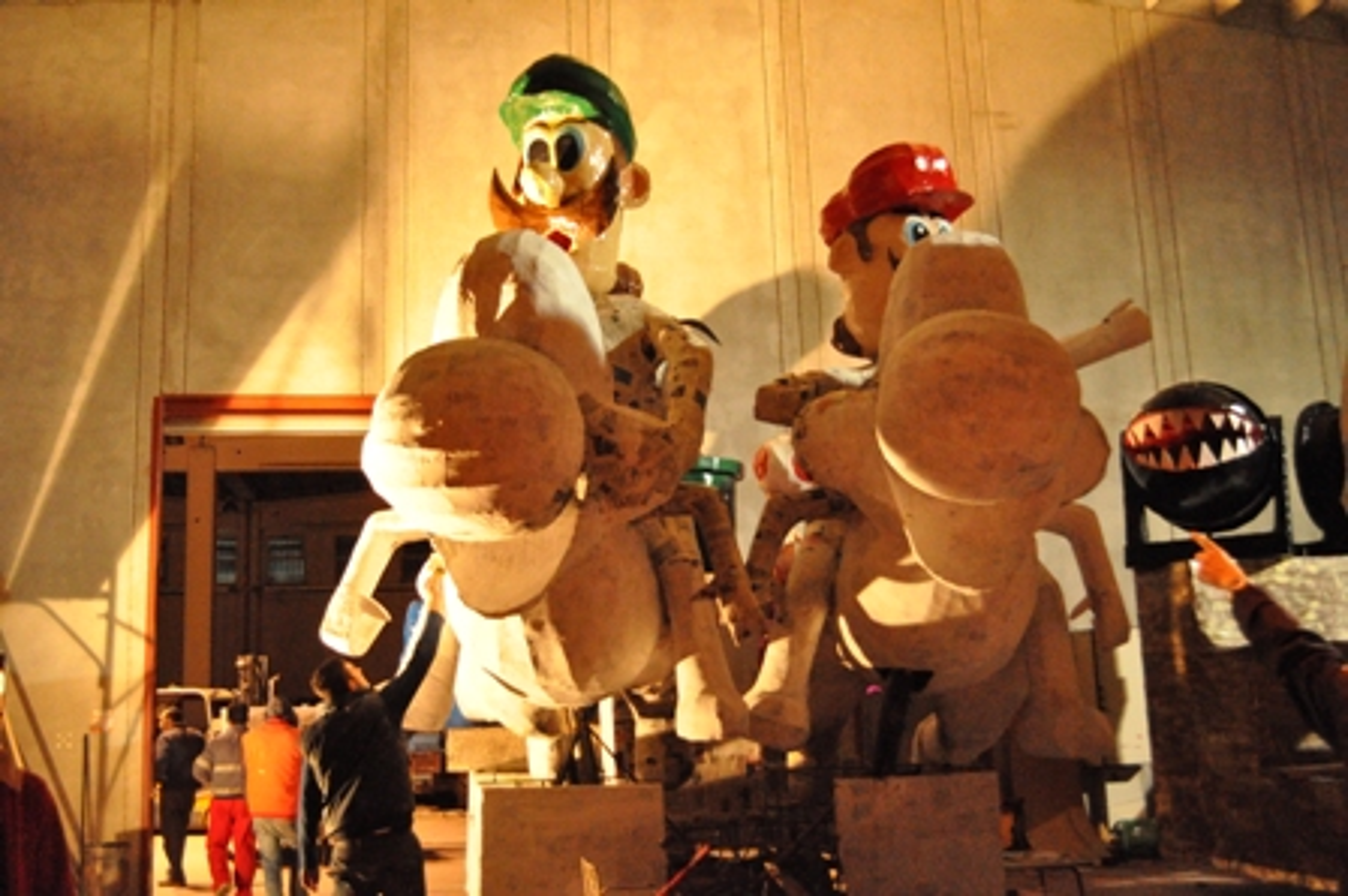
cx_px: 674
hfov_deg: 53.2
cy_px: 448
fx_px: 1347
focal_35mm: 36
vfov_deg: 36.8
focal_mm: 24
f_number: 4
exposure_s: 1/40
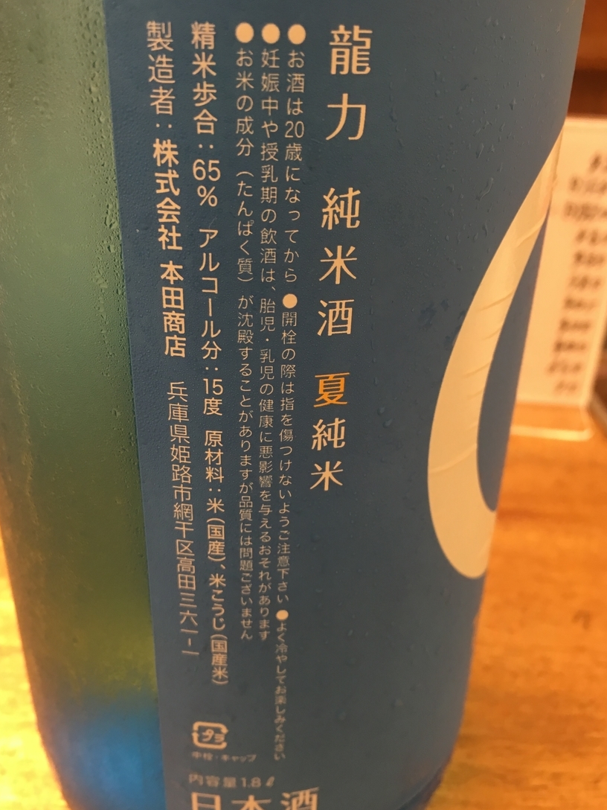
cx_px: 302
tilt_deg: -30.1
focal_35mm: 32
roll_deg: -0.8
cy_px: 439
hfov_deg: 44.2
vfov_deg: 56.7
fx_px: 748
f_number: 2.2
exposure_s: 1/33
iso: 100
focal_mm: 4.15
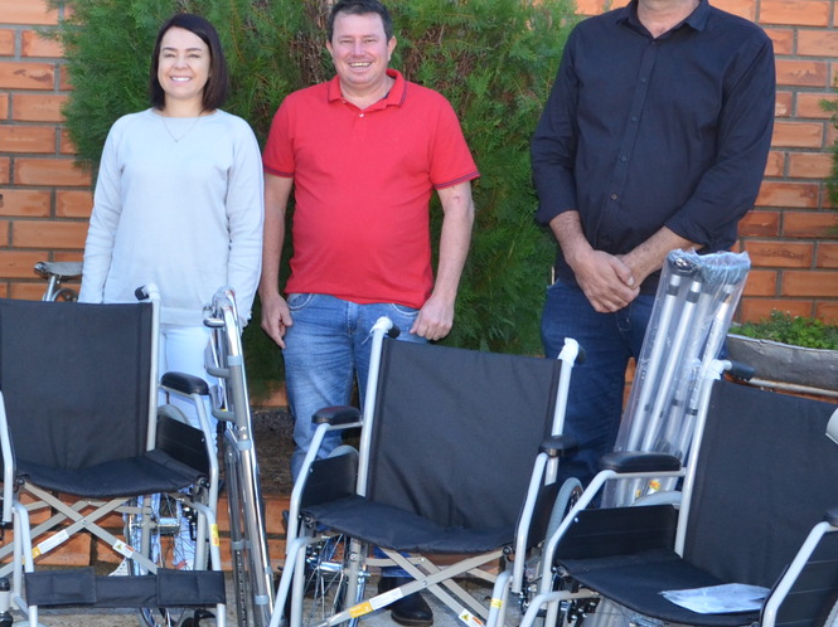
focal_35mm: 74
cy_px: 267
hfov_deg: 25.4
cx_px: 75
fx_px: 1795
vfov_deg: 19.8
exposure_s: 1/250
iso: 640
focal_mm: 21
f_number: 6.3
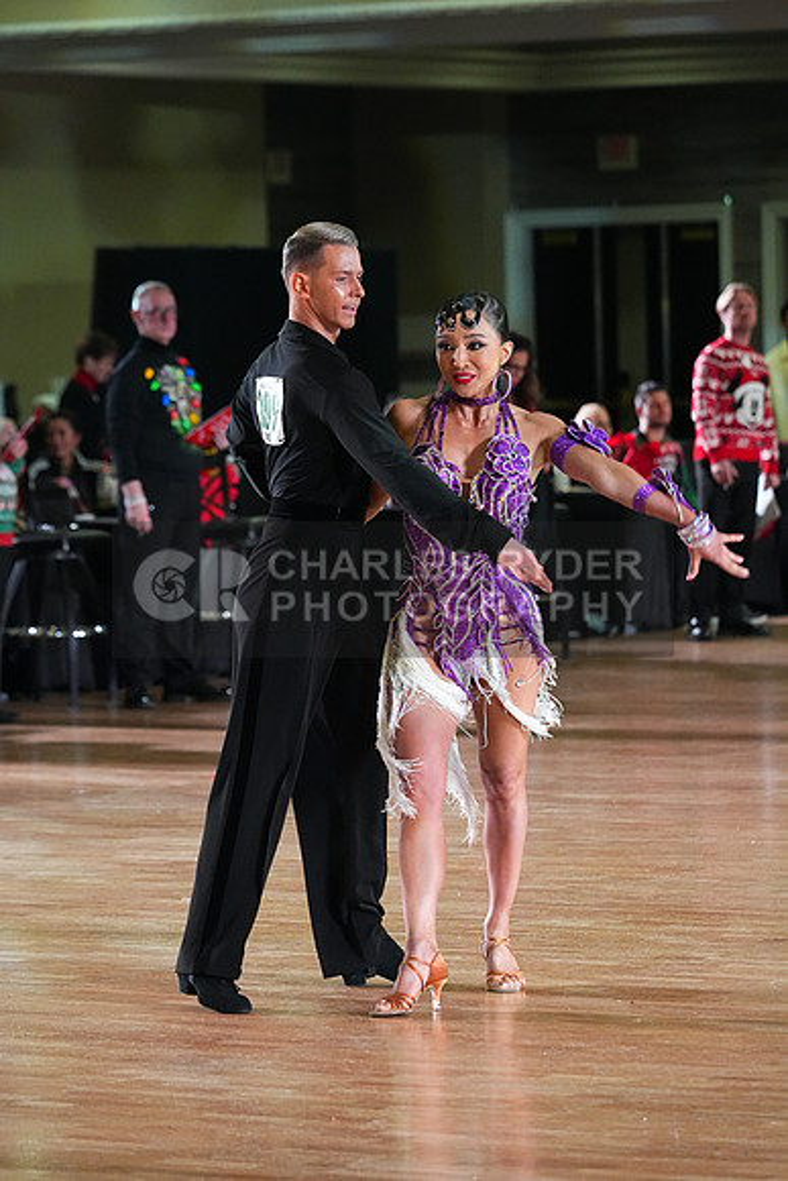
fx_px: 5775
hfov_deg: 7.8
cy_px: 590
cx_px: 394
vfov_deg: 11.7
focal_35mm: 176
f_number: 5
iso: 8000
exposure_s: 1/400
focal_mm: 176
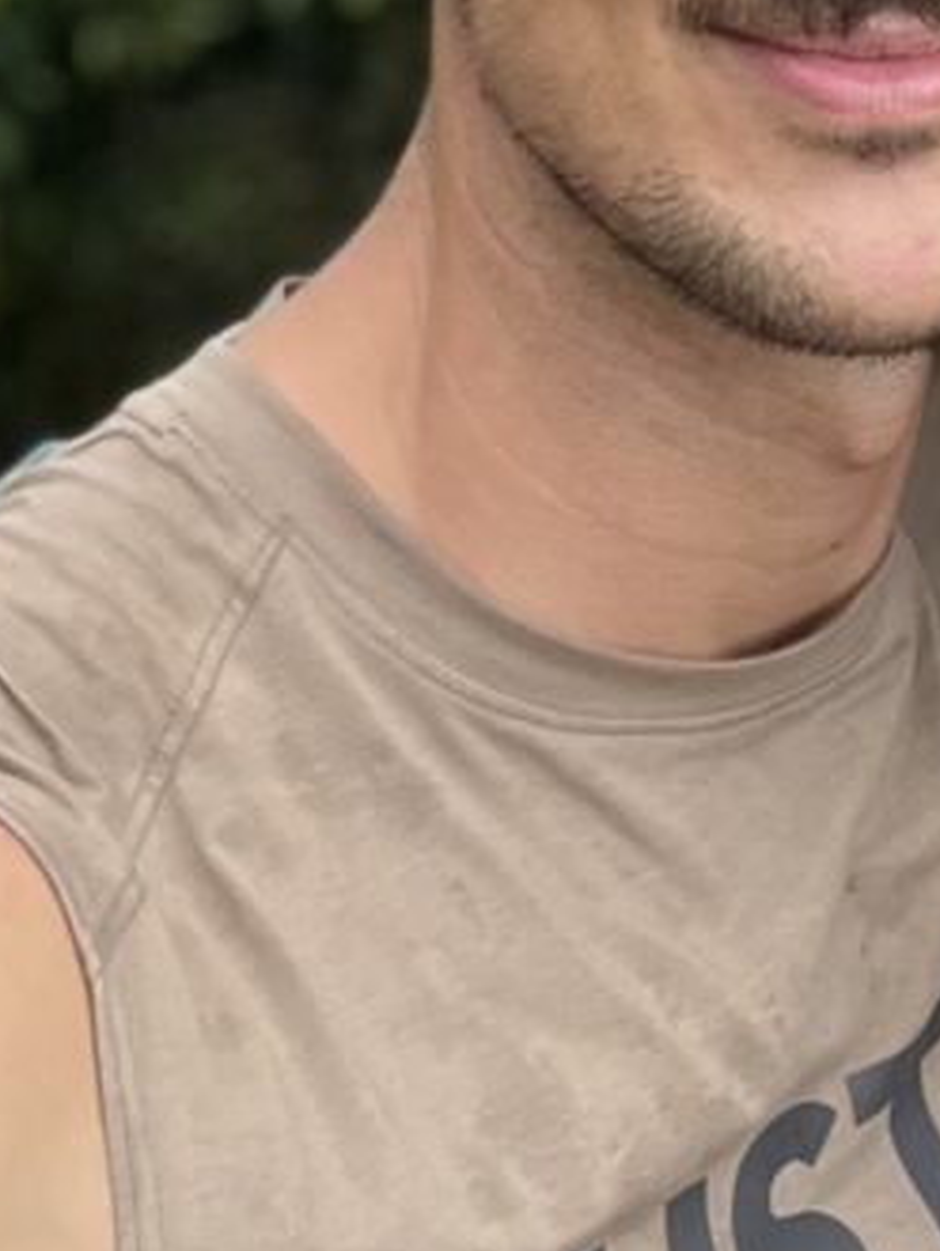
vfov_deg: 19.1
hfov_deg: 15.3
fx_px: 3363
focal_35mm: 93
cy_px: -493
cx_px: 1164
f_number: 2.2
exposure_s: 1/139
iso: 40
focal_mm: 2.71
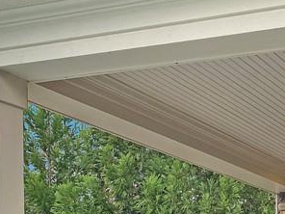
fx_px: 741
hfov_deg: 21.2
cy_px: 358
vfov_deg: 14.8
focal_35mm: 90
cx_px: 265
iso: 80
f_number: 1.8
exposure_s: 1/121
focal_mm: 4.25
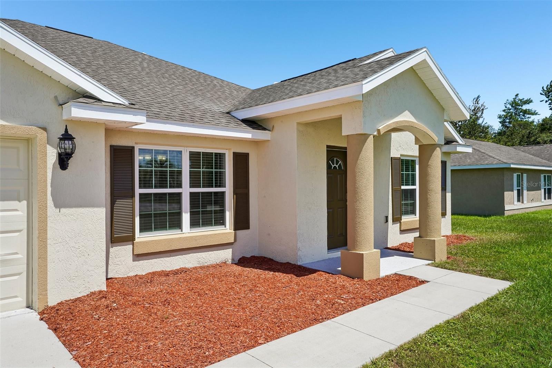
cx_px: 276
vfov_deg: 49.5
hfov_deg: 69.4
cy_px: 184
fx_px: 399
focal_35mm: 26
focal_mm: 26
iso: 100
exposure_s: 1/50
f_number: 20
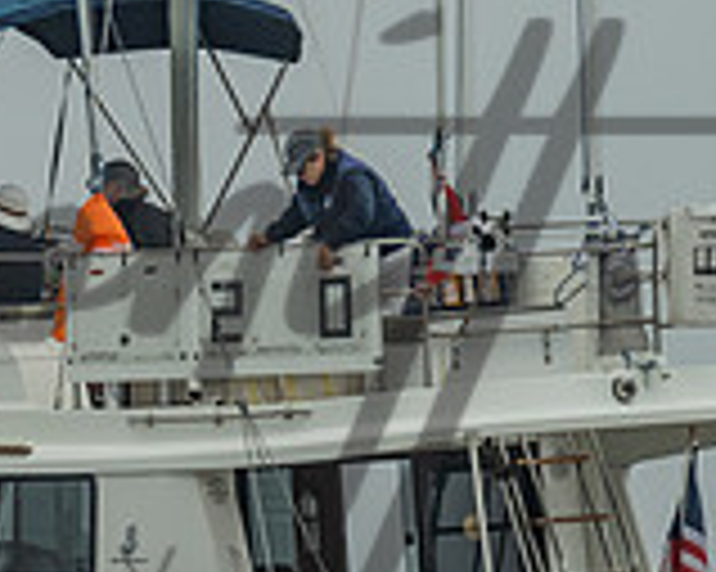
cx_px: -306
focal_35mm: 889
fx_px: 18827
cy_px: 162
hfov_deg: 2.2
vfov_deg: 1.7
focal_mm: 200
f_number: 9
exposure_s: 1/1600
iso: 800
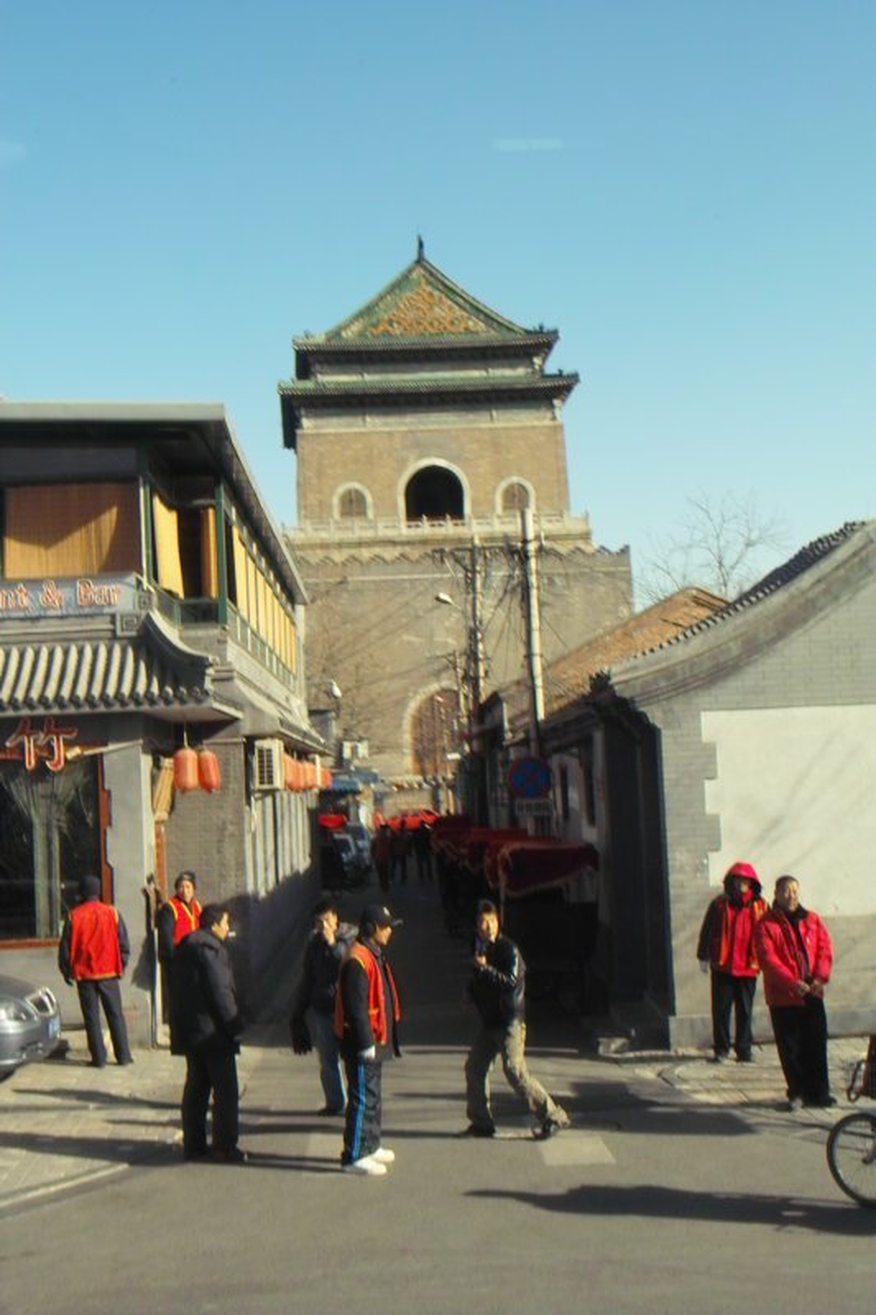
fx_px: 1753
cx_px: 438
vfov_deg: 41.1
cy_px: 658
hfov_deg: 28.1
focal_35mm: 48
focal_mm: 28
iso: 400
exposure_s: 1/250
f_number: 11
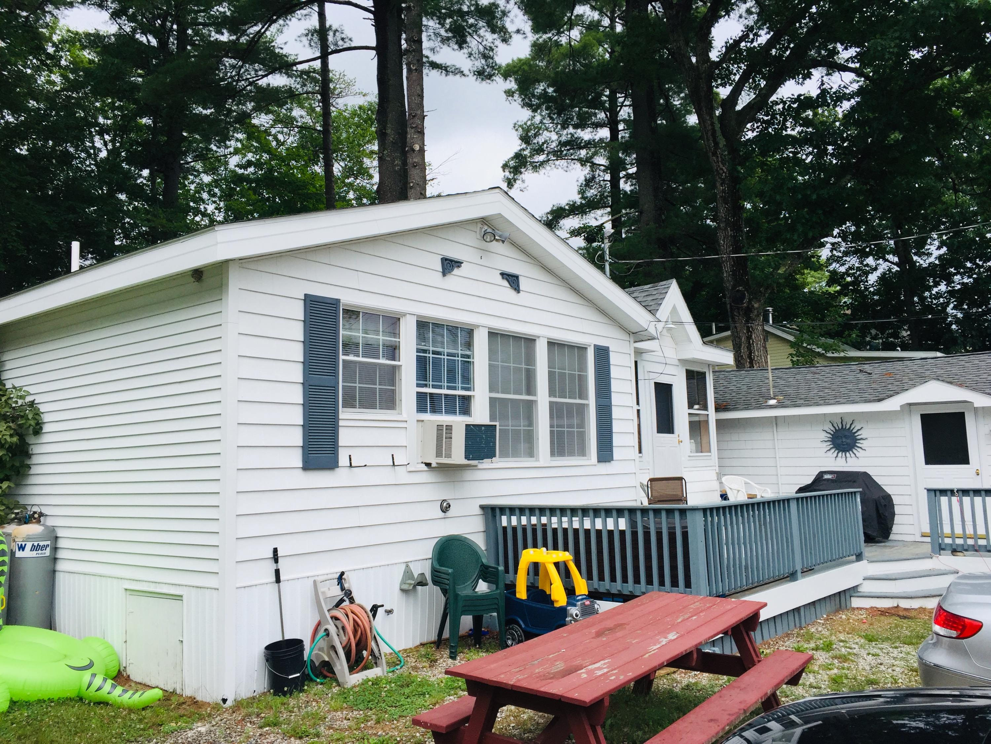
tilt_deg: +7.0
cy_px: 372
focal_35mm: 29
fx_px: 830
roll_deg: -0.5
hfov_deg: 61.7
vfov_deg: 48.2
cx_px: 496
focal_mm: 4.15
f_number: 2.2
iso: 32
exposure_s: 1/2198
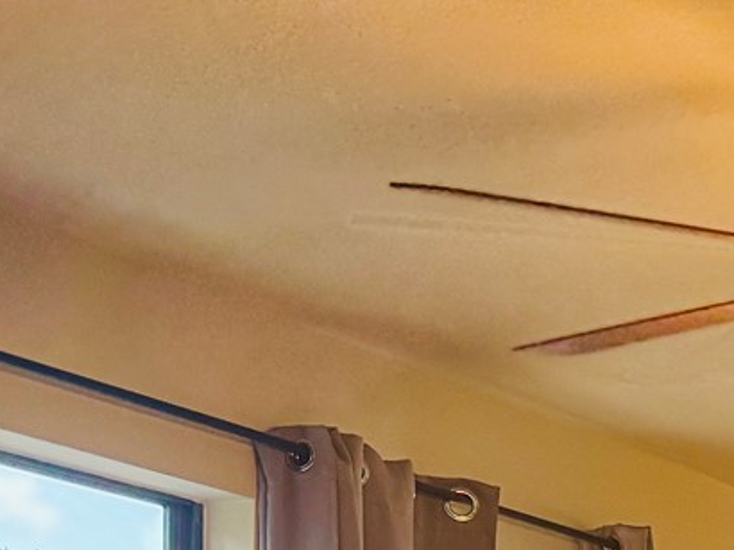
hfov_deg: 13.2
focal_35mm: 120
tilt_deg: -0.3
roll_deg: -1.0
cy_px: 1012
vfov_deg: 11.4
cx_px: 1651
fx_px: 2543
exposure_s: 1/158
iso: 160
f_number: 1.78
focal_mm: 6.76
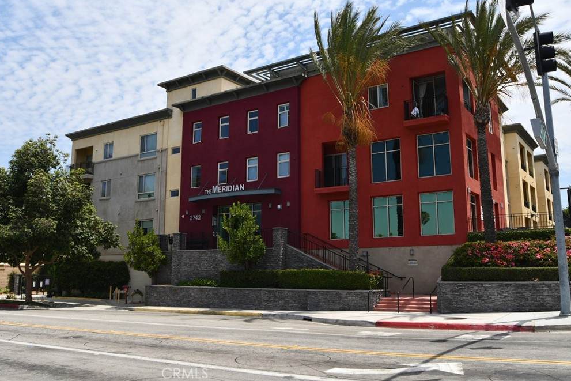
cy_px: 185
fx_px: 492
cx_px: 290
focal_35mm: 31
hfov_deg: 60.3
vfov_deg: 42.3
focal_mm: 20
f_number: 9
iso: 100
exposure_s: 1/320
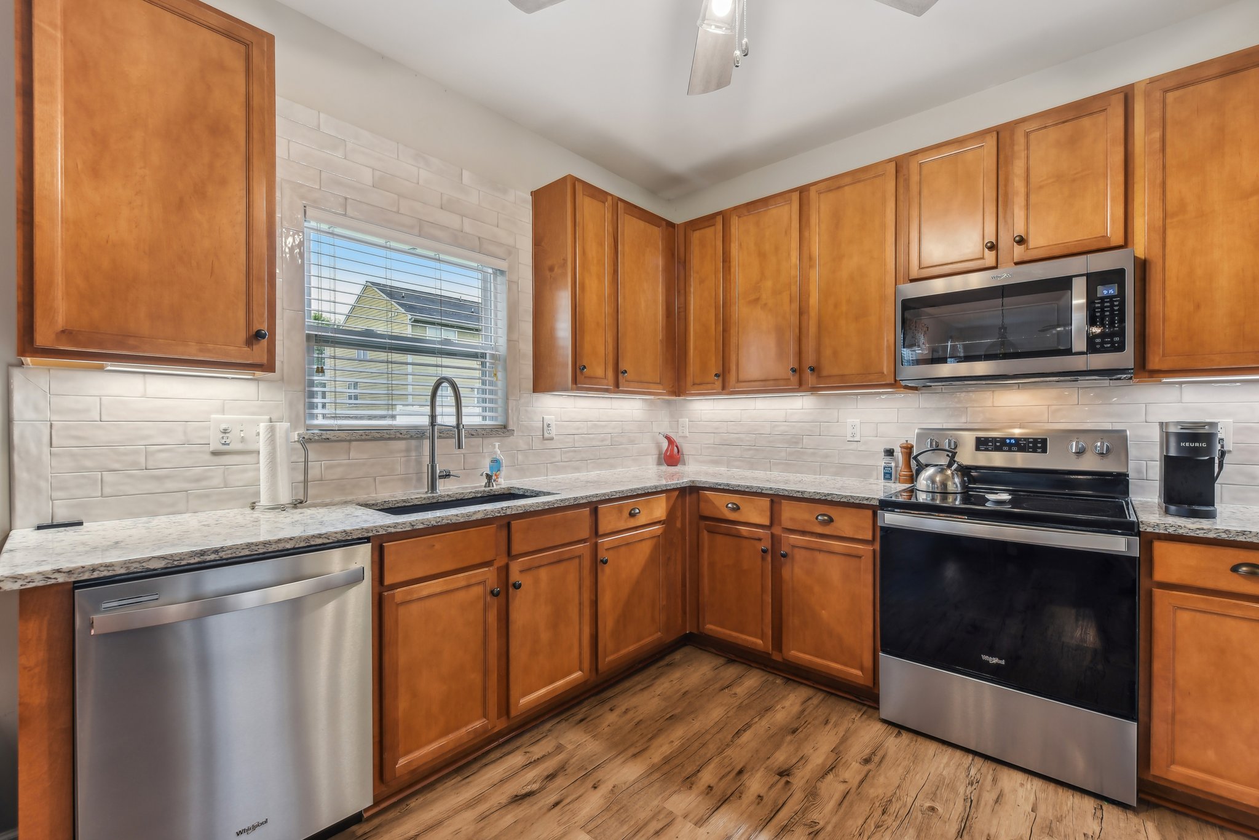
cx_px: 630
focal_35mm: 15
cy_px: 420
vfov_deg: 77.4
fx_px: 525
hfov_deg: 100.4
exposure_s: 1/8
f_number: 8
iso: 200
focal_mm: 15
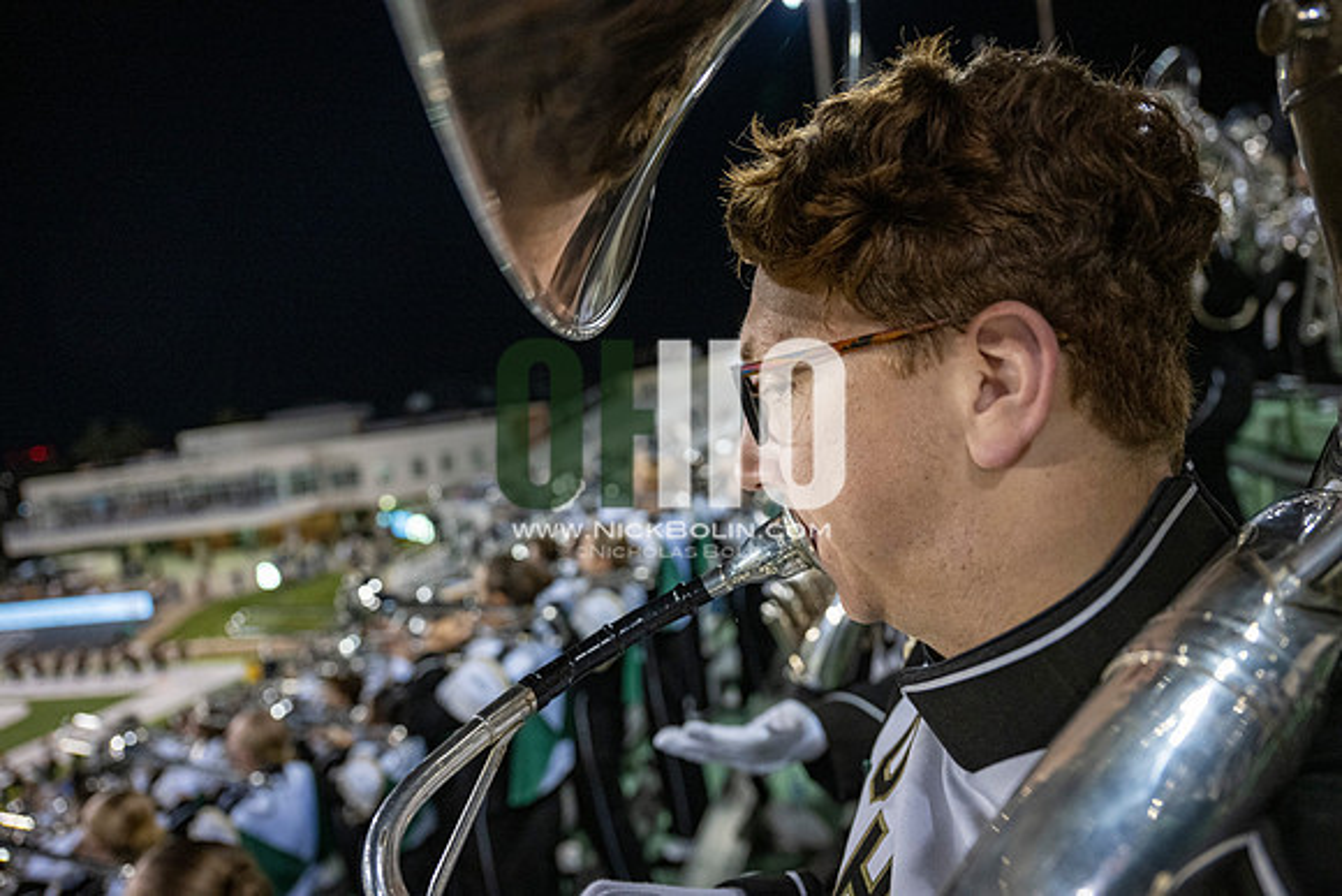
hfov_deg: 73.7
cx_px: 671
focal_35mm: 24
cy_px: 448
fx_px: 895
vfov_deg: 53.2
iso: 2000
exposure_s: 1/500
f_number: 3.2
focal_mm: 24
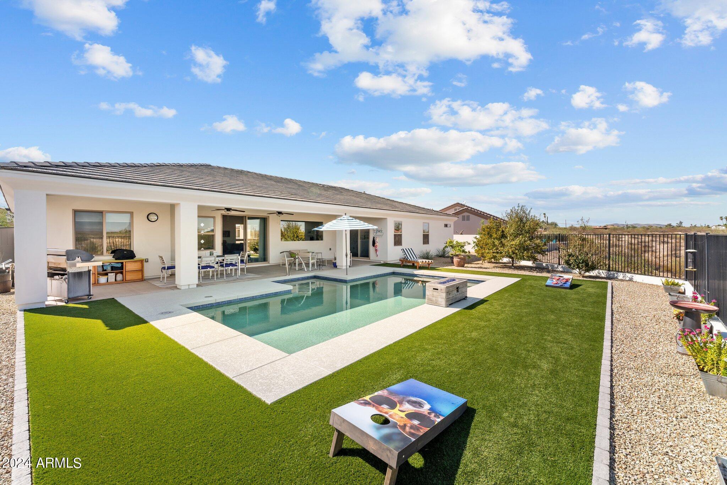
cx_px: 364
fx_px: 283
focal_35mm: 14
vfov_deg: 81.2
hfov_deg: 104.3
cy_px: 242
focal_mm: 14
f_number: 8
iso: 400
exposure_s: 1/1250
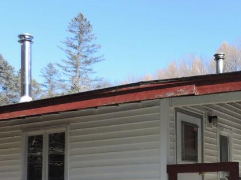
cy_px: 153
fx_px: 410
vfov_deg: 24.3
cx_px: 211
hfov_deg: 31.4
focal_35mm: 59
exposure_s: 1/400
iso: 80
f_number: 3
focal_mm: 4.3
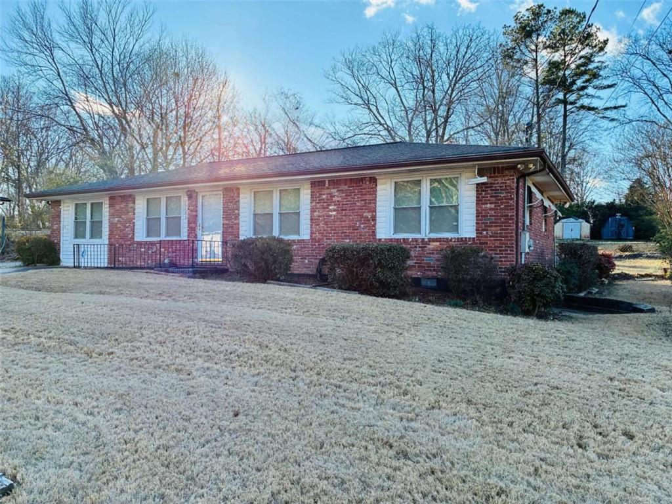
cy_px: 252
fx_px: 505
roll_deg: -1.8
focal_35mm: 26
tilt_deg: +0.3
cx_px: 336
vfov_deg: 53.1
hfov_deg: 67.3
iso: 32
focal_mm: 4.2
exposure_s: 1/607
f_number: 1.64
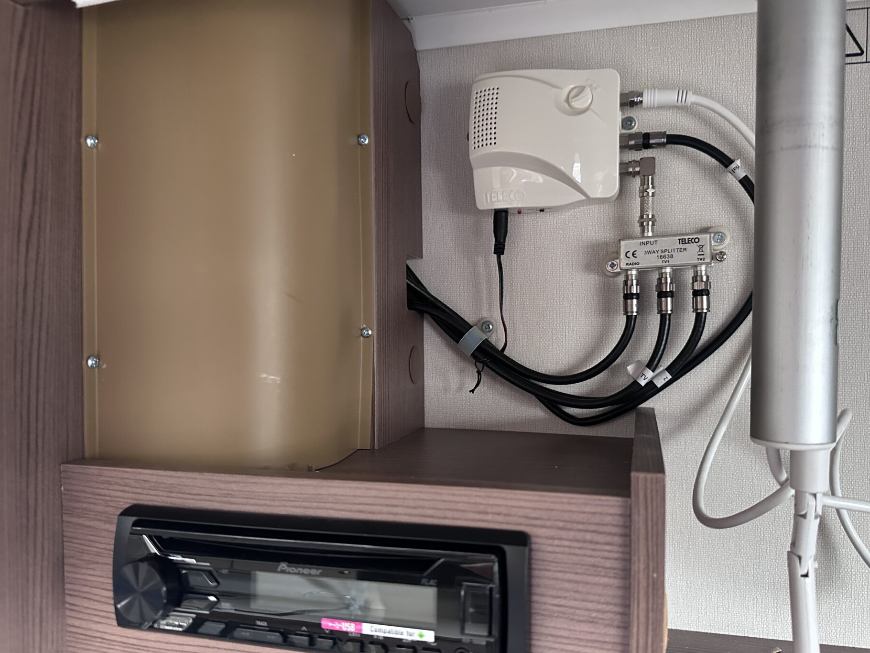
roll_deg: +1.4
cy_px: 348
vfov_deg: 51.3
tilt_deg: -0.3
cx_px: 457
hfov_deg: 65.3
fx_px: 679
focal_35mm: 27
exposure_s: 1/60
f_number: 1.78
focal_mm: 6.86
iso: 640
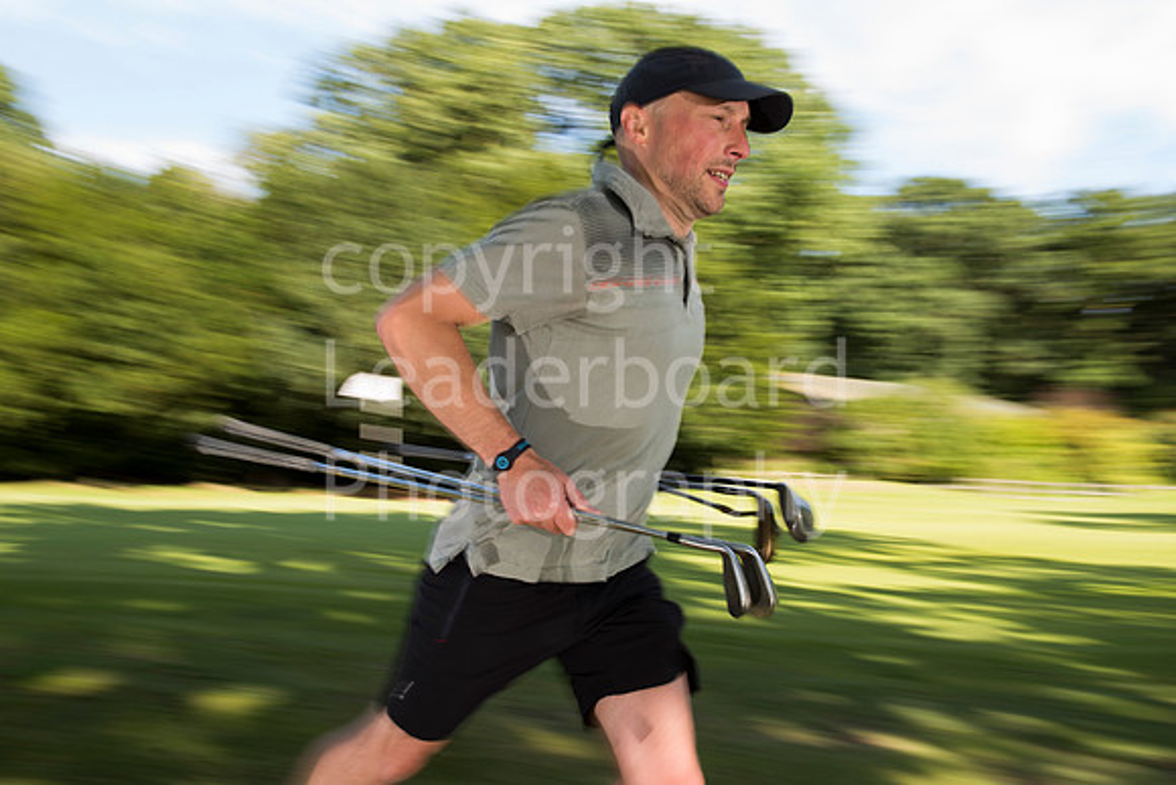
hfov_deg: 63.6
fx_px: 948
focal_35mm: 29
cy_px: 392
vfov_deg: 45.0
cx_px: 588
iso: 64
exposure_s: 1/40
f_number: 8
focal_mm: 29
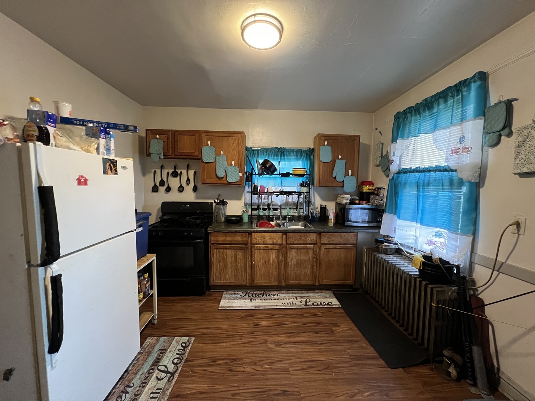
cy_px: 200
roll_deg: -1.8
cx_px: 268
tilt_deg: -4.8
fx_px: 201
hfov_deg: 106.2
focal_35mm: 13
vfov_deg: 89.9
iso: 800
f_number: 1.8
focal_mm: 1.57
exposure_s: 1/60
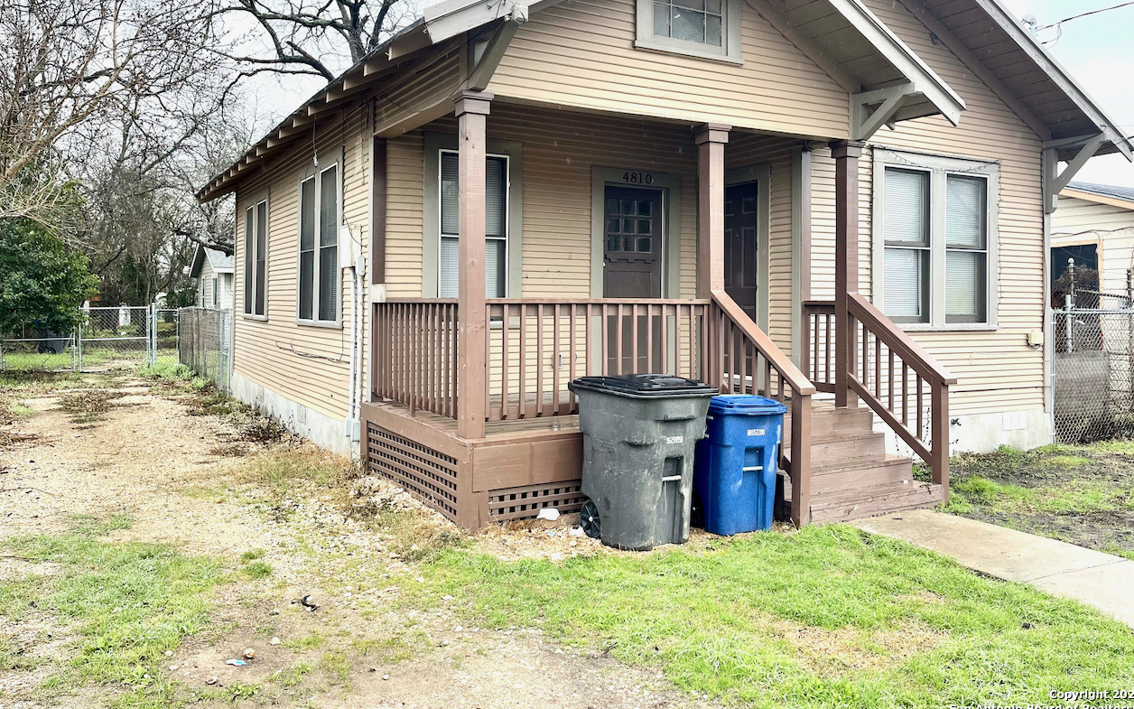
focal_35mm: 27
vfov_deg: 45.8
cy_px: 283
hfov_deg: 68.4
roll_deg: -0.5
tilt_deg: +1.1
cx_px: 567
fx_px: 834
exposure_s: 1/421
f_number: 1.6
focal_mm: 5.1
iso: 32
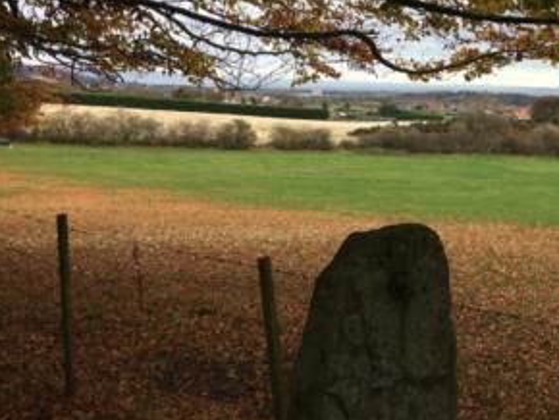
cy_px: 109
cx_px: 476
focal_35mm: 50
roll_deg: +0.1
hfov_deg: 36.4
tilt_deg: -3.2
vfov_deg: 28.7
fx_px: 808
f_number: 2.2
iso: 32
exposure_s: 1/423
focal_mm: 4.15
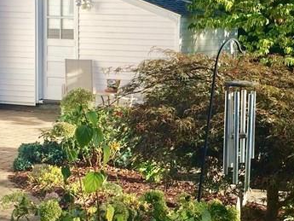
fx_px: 731
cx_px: 191
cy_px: 114
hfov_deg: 22.7
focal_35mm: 86
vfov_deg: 17.2
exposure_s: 1/1001
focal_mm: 4.15
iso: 32
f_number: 2.2
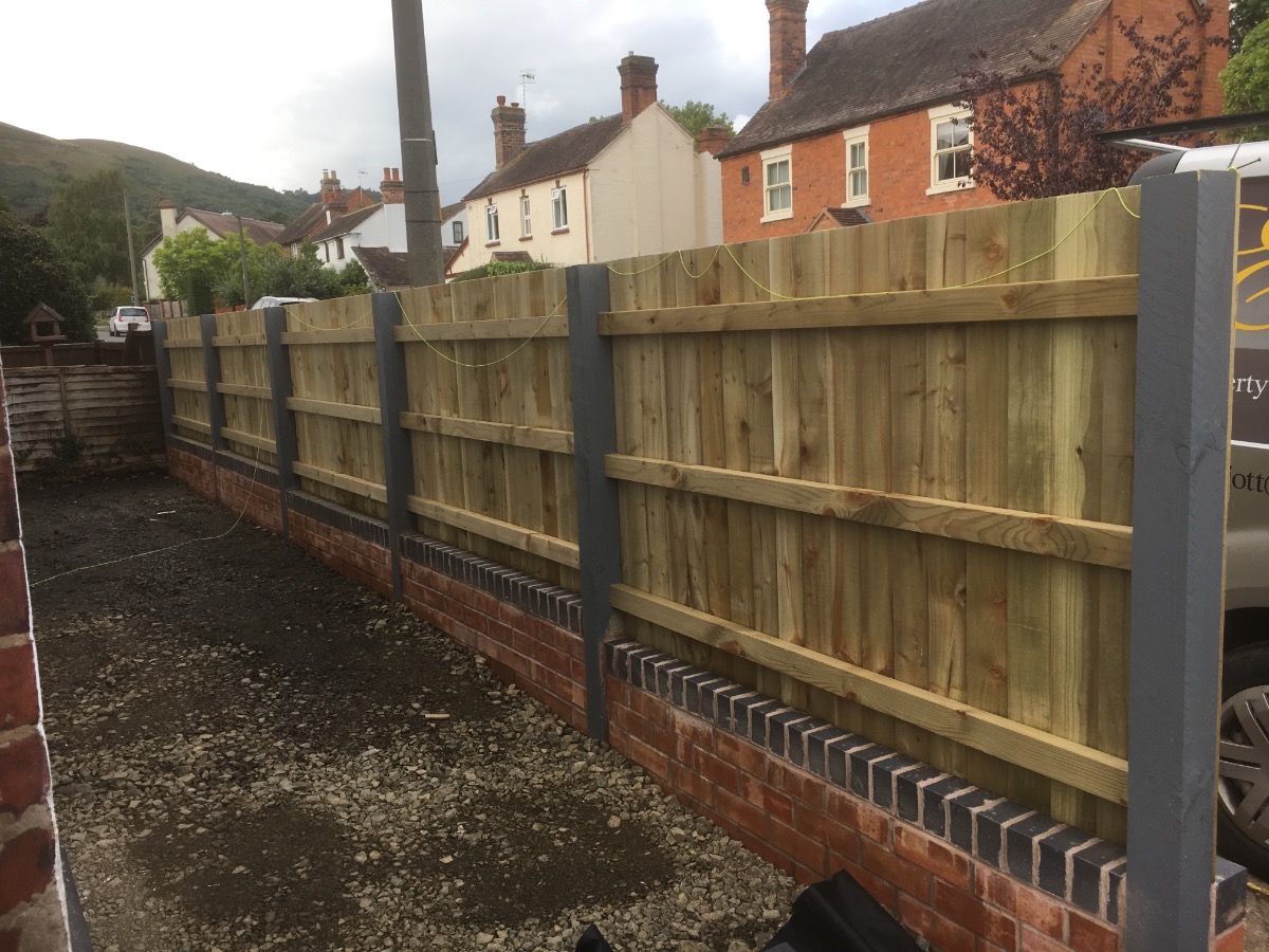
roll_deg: +0.9
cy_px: 476
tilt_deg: -7.0
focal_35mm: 29
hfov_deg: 61.7
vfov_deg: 48.2
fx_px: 1063
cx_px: 634
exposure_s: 1/289
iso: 25
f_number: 2.2
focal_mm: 4.15
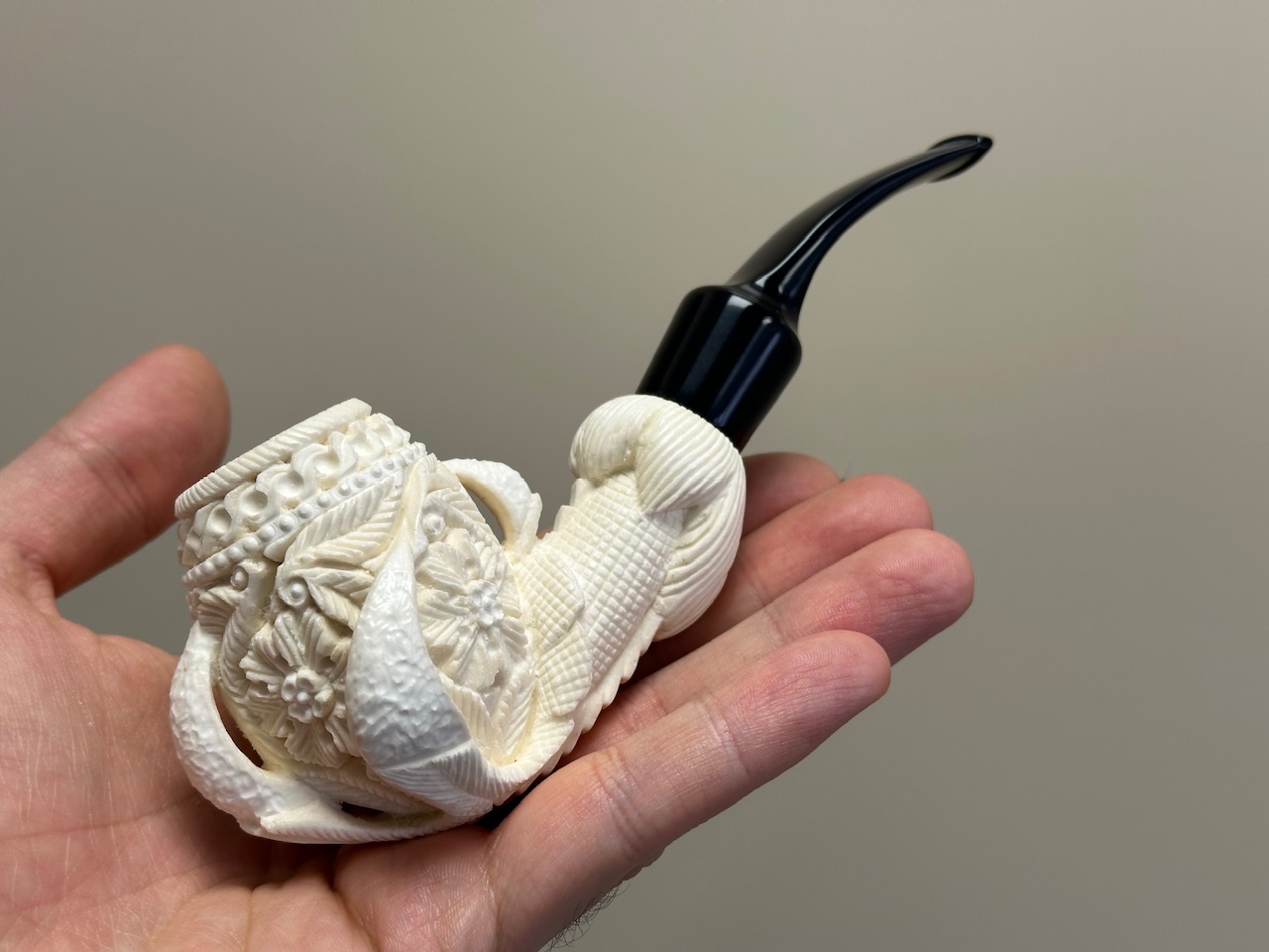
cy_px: 476
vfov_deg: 30.3
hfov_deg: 39.7
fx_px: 1760
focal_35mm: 48
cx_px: 634
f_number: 1.78
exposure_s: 1/121
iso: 50
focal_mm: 6.86
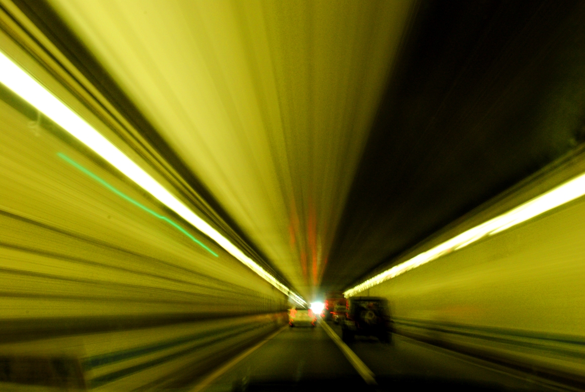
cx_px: 292
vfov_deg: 26.6
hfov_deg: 38.8
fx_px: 830
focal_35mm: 51
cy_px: 196
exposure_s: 1.3
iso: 400
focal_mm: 34
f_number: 14
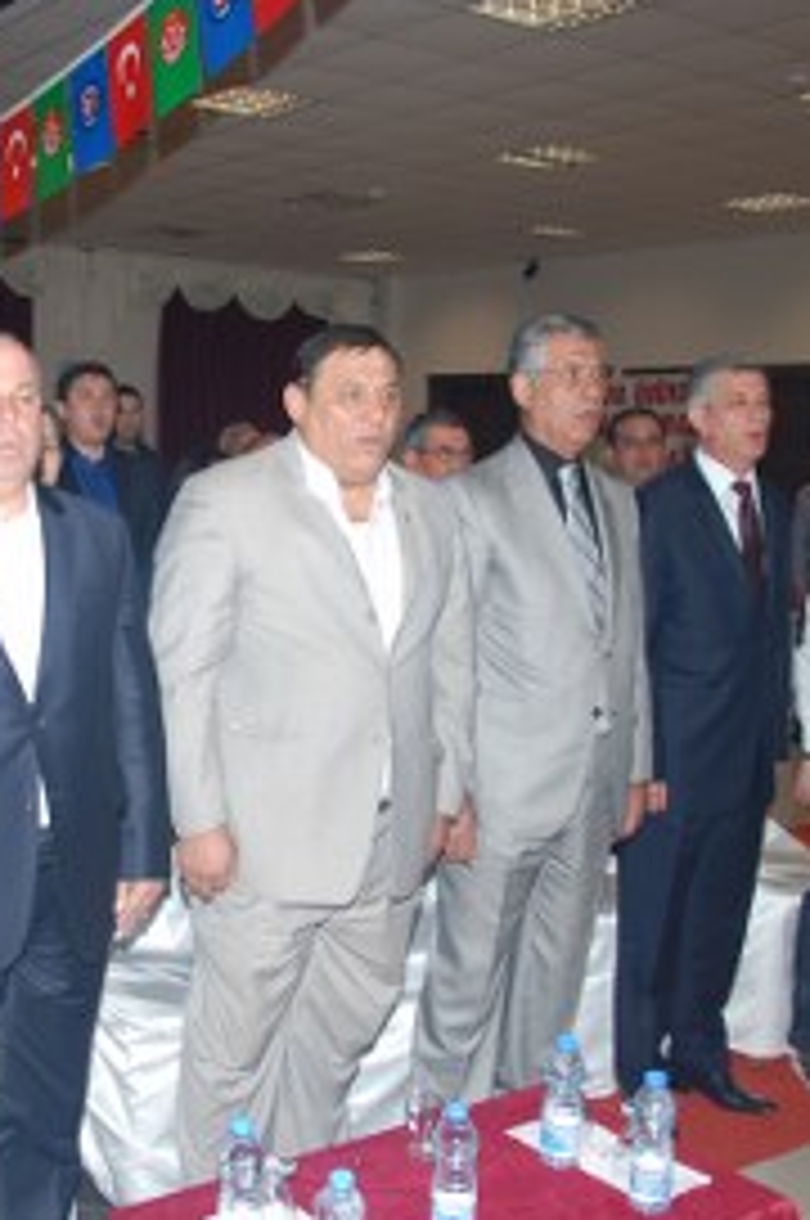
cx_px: 198
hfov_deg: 31.2
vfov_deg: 46.4
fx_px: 1421
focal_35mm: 42
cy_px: 617
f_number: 4
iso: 200
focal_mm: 18
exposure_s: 1/60
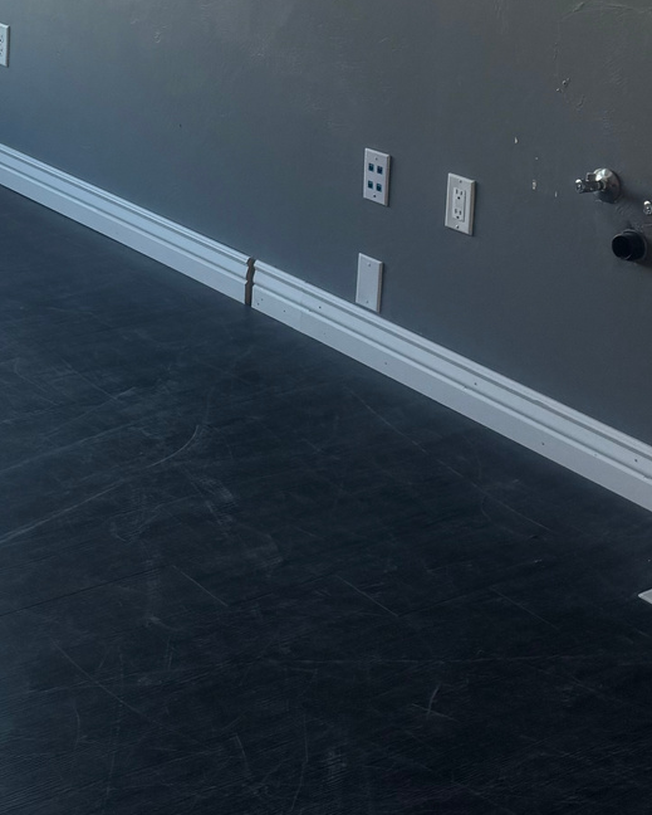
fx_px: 1784
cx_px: 40
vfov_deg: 24.3
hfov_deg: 20.2
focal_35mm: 74
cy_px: -38
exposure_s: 1/292
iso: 80
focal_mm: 6.76
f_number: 1.78
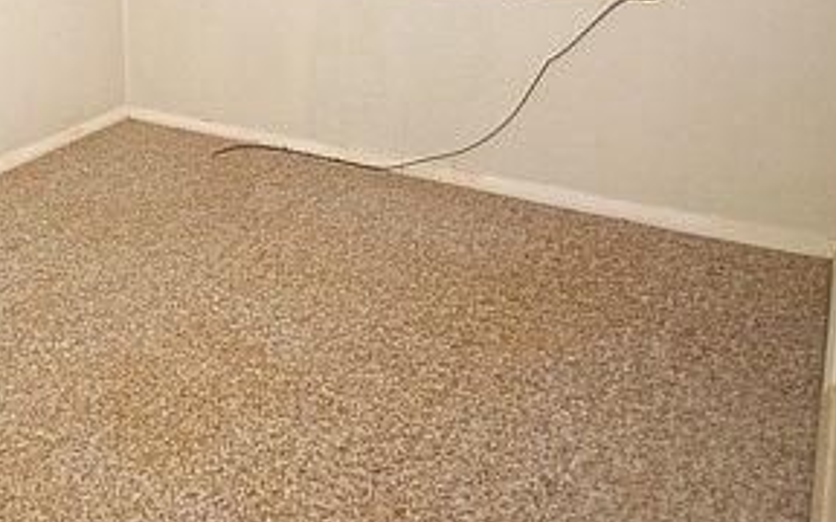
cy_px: 119
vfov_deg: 36.2
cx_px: 38
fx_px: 775
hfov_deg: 48.6
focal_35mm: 34
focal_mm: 10
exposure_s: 1/60
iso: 280
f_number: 4
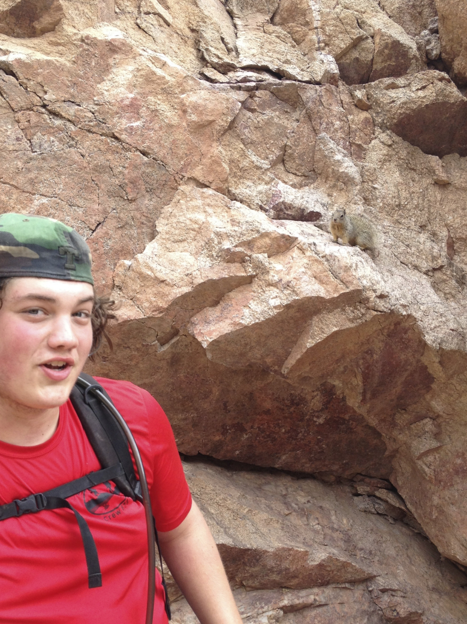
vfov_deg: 41.2
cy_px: 353
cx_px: 197
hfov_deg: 31.5
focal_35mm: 46
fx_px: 828
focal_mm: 4.28
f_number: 2.4
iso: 50
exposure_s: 1/216
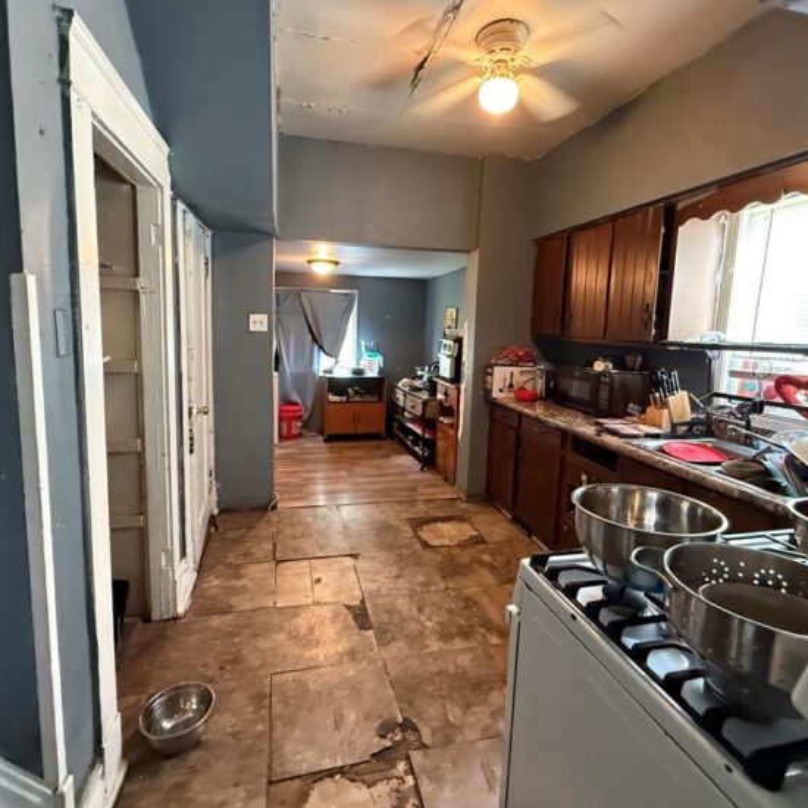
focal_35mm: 18
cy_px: 382
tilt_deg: -7.4
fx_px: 475
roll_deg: -0.3
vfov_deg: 80.7
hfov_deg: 80.7
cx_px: 397
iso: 1000
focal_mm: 2.22
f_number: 2.2
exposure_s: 1/60
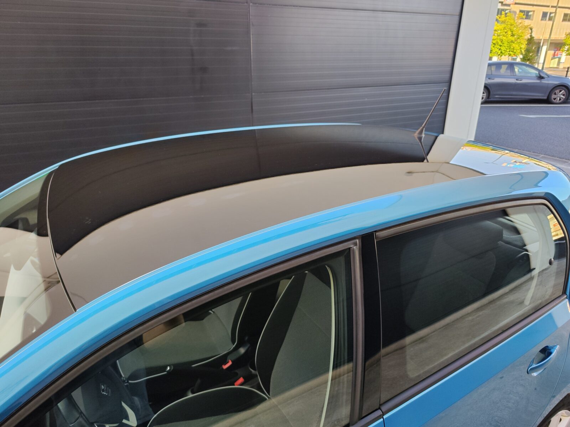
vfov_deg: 58.9
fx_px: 379
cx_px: 285
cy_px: 214
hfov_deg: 73.9
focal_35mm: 23
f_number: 1.69
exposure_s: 1/100
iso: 74
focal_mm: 7.01
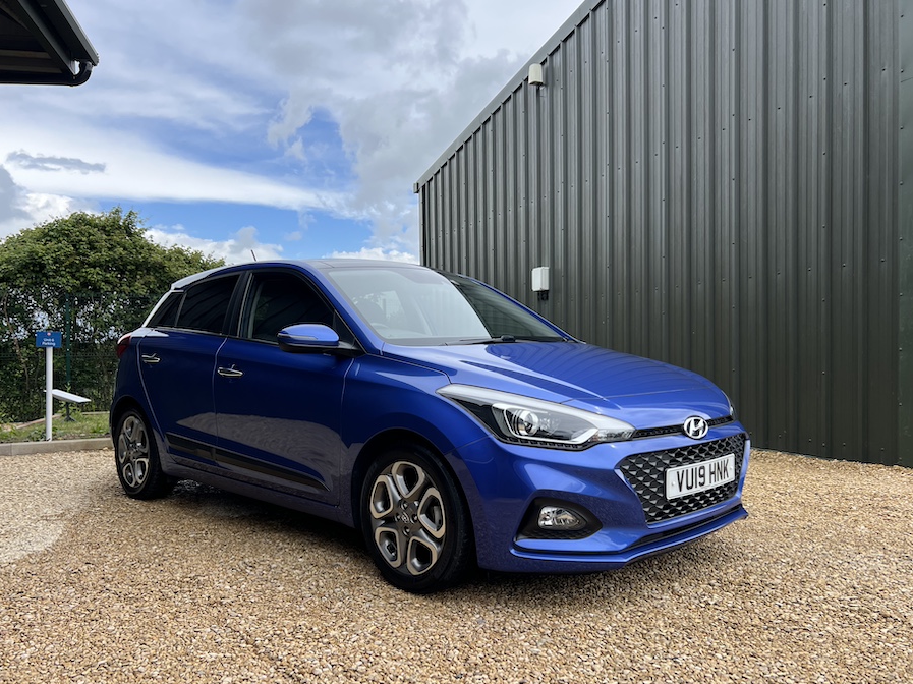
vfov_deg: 48.2
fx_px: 765
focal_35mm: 29
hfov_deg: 61.7
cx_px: 459
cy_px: 365
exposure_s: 1/2252
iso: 50
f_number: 1.5
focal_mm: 5.7
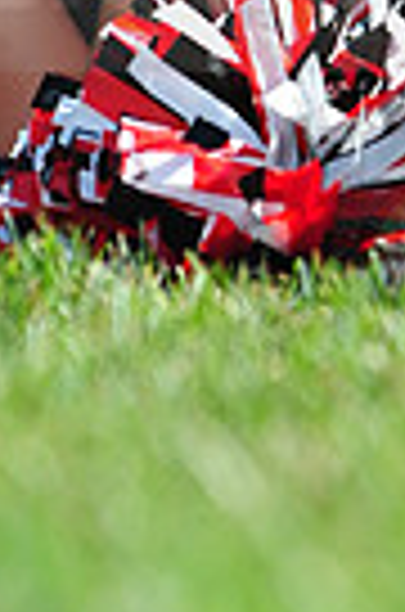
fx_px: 14484
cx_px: 234
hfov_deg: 1.6
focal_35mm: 854
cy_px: -72
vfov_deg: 2.4
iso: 400
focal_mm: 200
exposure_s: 1/2000
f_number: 4.5
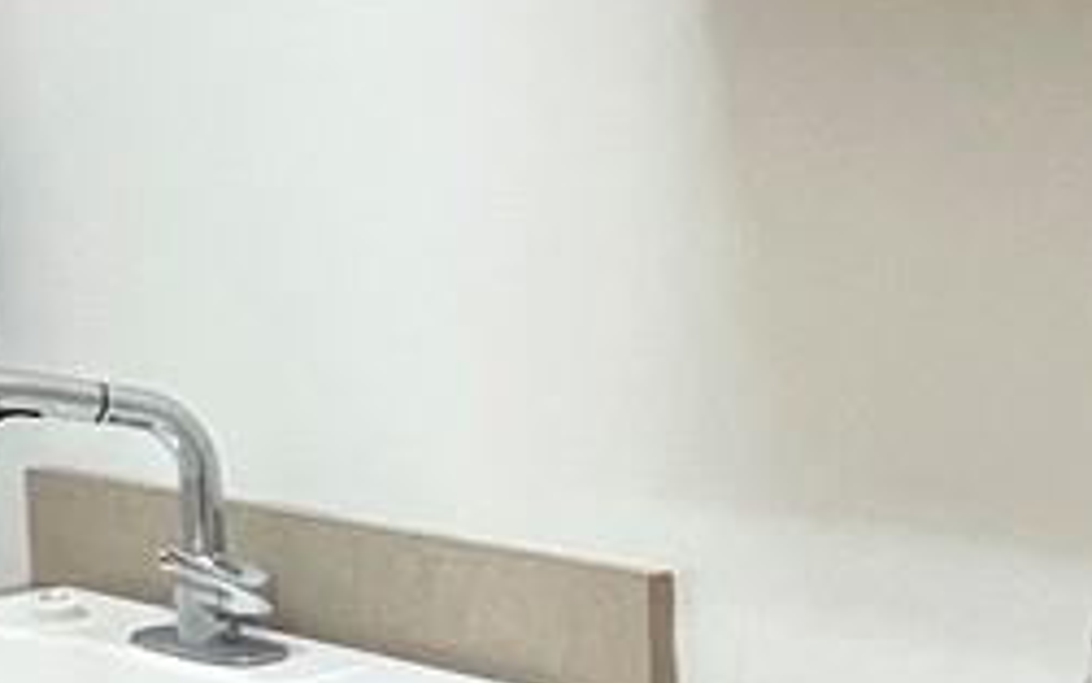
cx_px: 944
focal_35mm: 88
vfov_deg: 14.8
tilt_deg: -7.9
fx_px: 2620
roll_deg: +3.0
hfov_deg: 23.1
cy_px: 396
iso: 200
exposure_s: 1/120
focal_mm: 1.57
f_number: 1.8
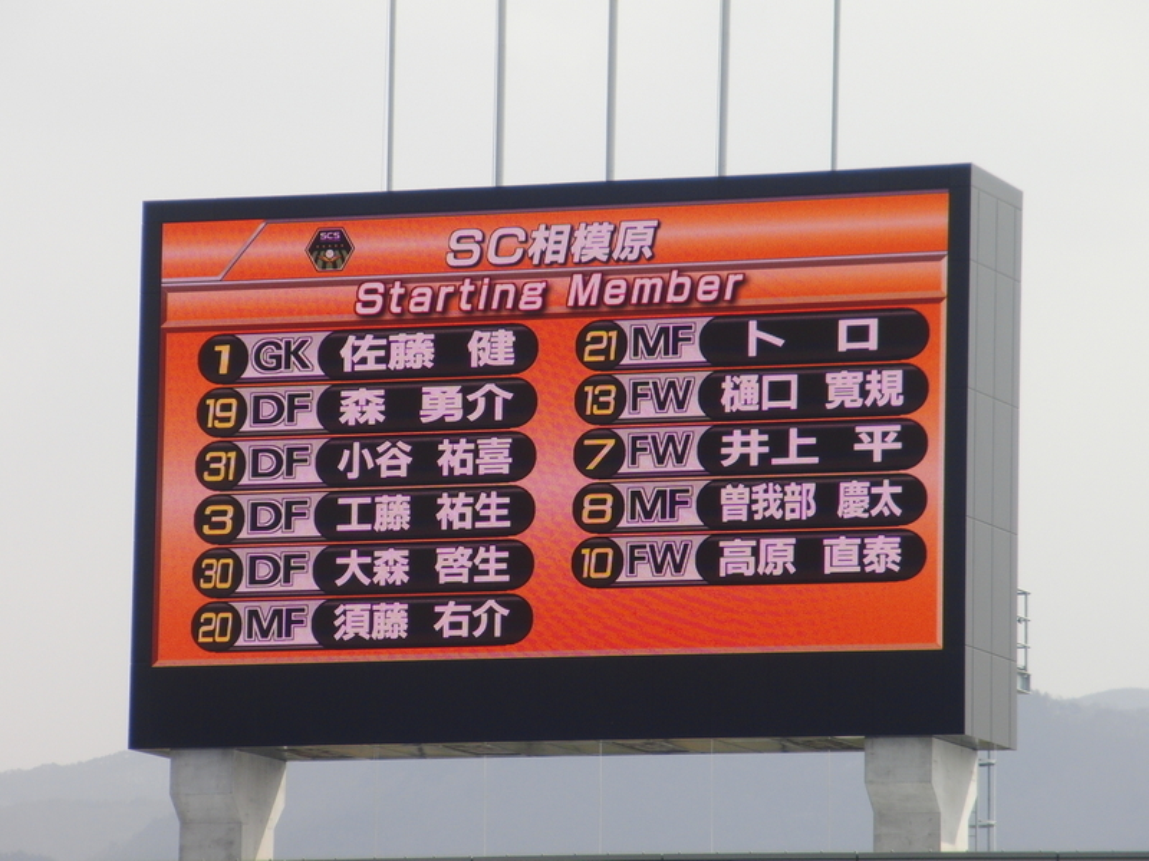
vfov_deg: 6.2
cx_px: 574
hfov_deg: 8.2
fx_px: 7966
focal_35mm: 240
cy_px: 430
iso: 100
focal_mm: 43
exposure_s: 1/400
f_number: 5.7
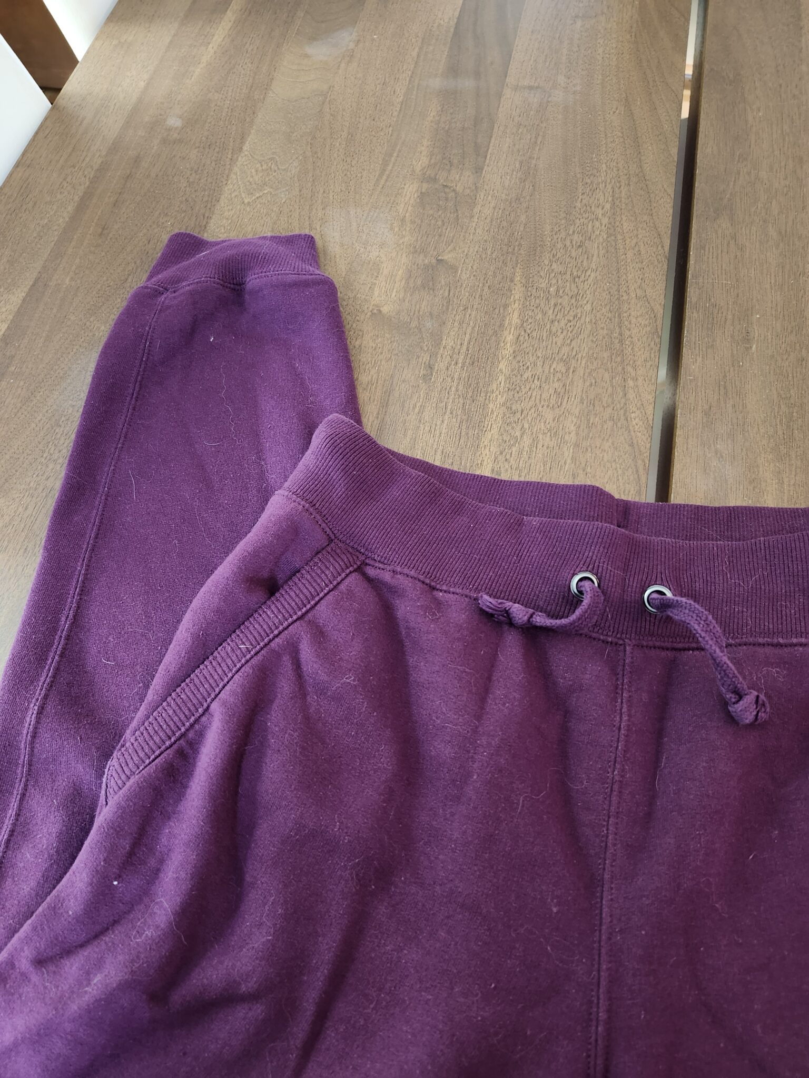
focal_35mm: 23
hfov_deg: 58.9
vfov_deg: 73.9
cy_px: 539
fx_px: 717
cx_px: 404
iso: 640
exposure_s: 1/24
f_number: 1.8
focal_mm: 5.54
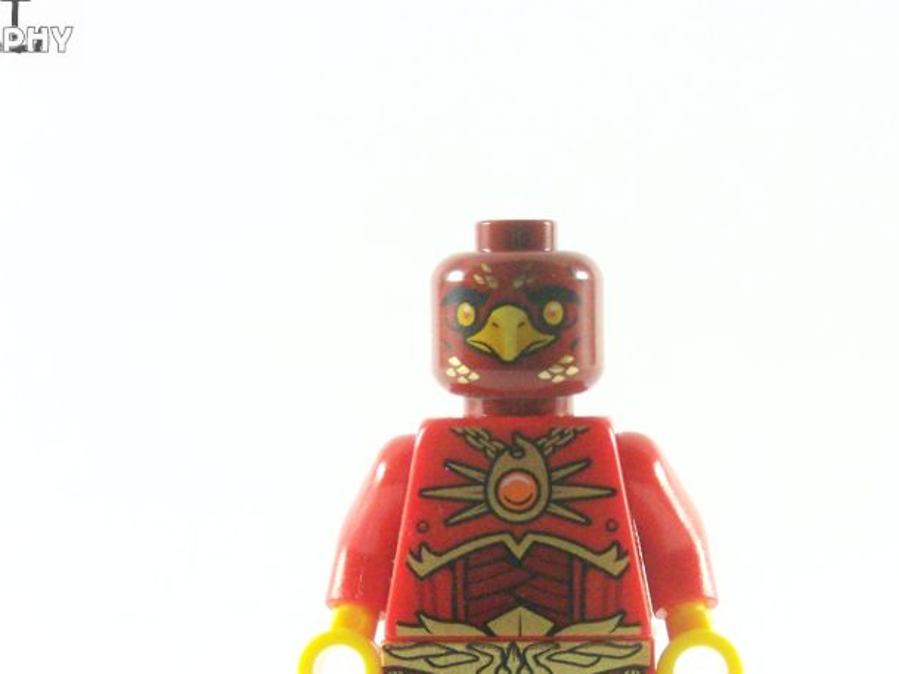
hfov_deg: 17.0
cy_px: 528
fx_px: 3013
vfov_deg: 12.7
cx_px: 528
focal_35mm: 116
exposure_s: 1/60
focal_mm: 11.5
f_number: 4
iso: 400
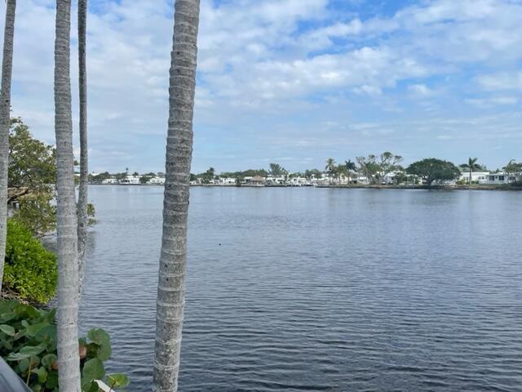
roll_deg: +1.0
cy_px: 196
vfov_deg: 53.1
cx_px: 261
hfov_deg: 67.3
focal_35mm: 26
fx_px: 392
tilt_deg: -2.0
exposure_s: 1/3610
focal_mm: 4.2
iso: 32
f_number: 1.6
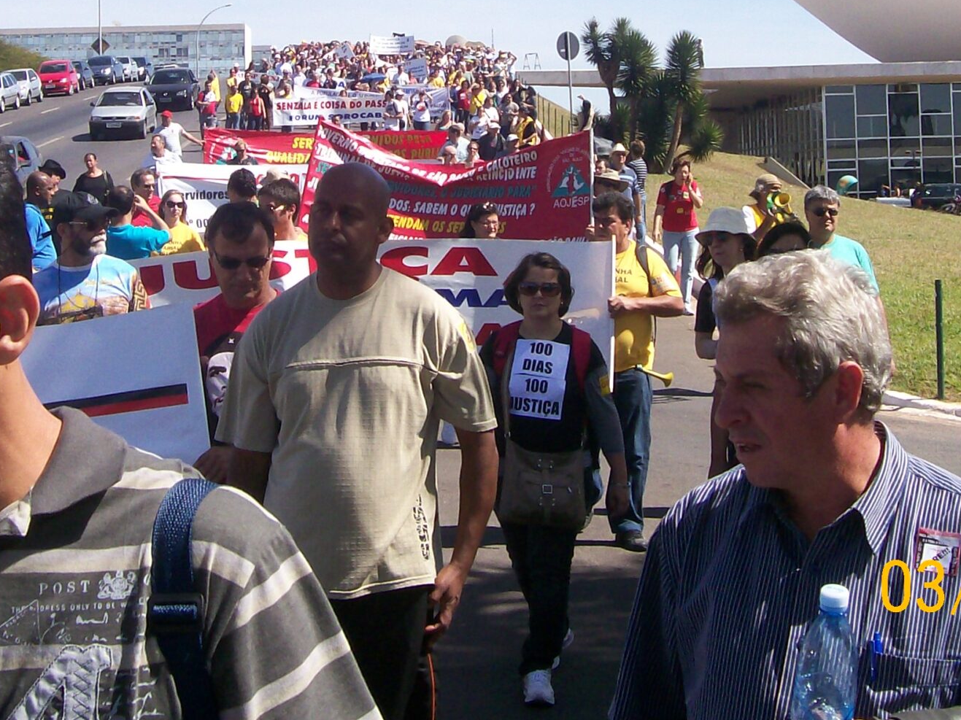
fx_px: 1943
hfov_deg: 27.7
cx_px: 379
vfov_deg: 20.5
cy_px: 55
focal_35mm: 70
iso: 80
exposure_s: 1/426
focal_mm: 6
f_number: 4.8
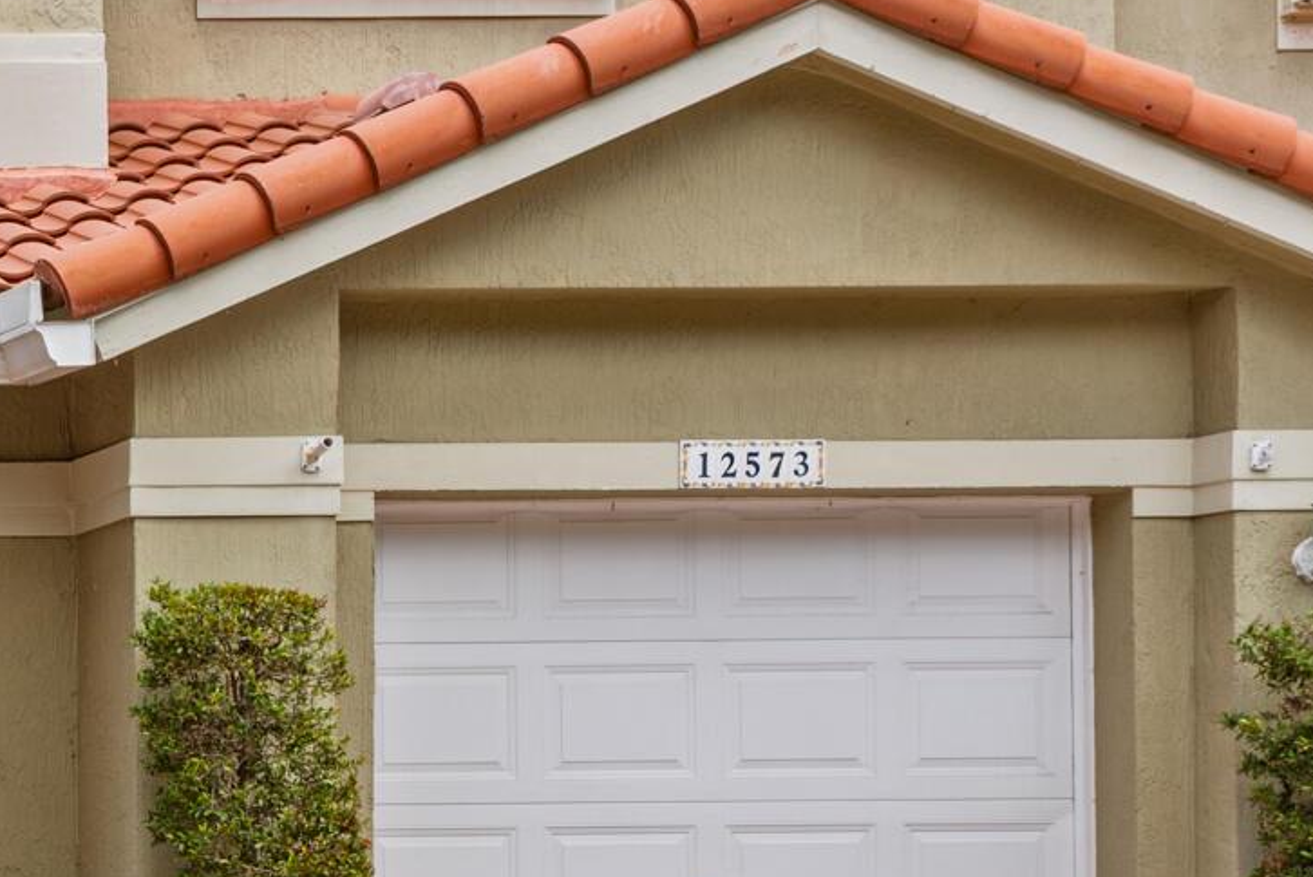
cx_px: -968
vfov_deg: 14.2
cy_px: 826
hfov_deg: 17.7
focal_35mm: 95
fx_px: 3467
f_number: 13
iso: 160
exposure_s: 1/15
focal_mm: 23
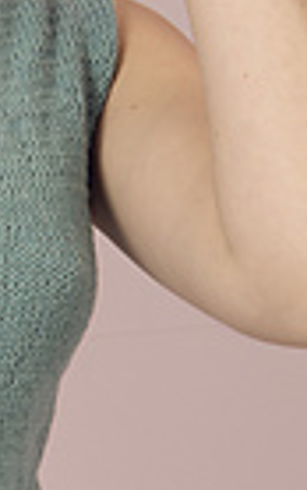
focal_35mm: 399
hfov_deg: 3.3
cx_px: -164
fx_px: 5336
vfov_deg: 5.3
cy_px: 180
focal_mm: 85
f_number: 9
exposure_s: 1/200
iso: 125
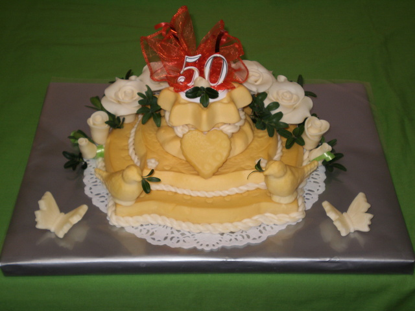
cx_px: 208
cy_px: 156
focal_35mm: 62
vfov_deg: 23.7
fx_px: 743
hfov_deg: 31.2
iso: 100
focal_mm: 10.3
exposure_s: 1/40
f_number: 4.2
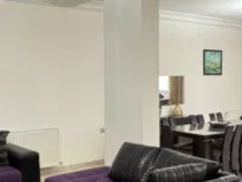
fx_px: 378
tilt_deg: +0.1
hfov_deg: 35.5
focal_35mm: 54
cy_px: 80
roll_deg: +0.1
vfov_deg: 27.0
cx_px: 120
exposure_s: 1/50
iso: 500
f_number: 2.2
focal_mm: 2.22
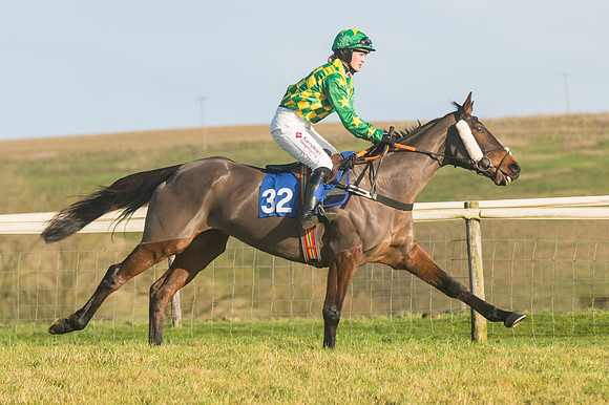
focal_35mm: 255
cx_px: 304
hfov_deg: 8.1
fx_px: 4311
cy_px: 202
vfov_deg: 5.4
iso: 400
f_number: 5
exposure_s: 1/4000
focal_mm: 170
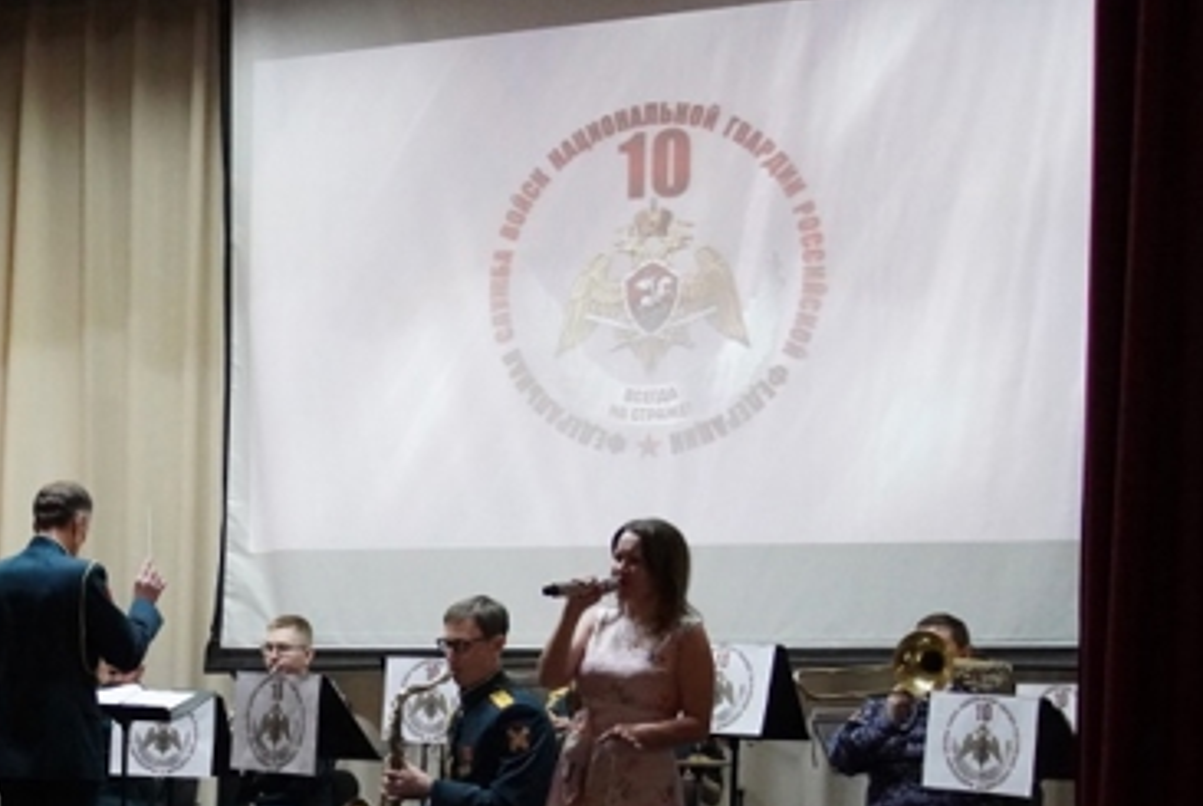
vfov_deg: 14.8
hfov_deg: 21.7
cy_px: 704
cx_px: 153
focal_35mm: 92
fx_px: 3078
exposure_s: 1/125
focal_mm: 30
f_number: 4.5
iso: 6400
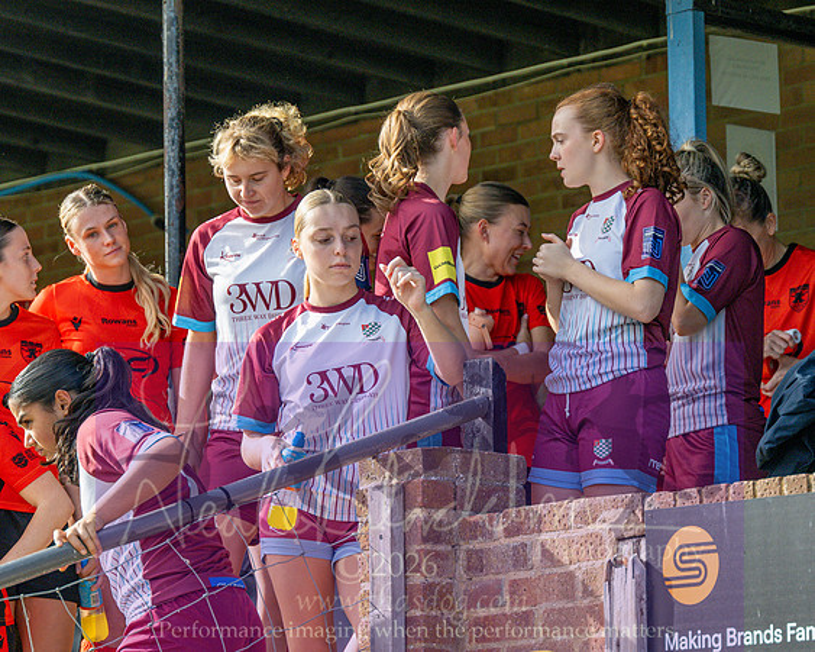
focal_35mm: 186
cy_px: 326
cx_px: 408
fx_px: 4483
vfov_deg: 8.3
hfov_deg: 10.4
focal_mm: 110
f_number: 4
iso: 400
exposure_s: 1/1600
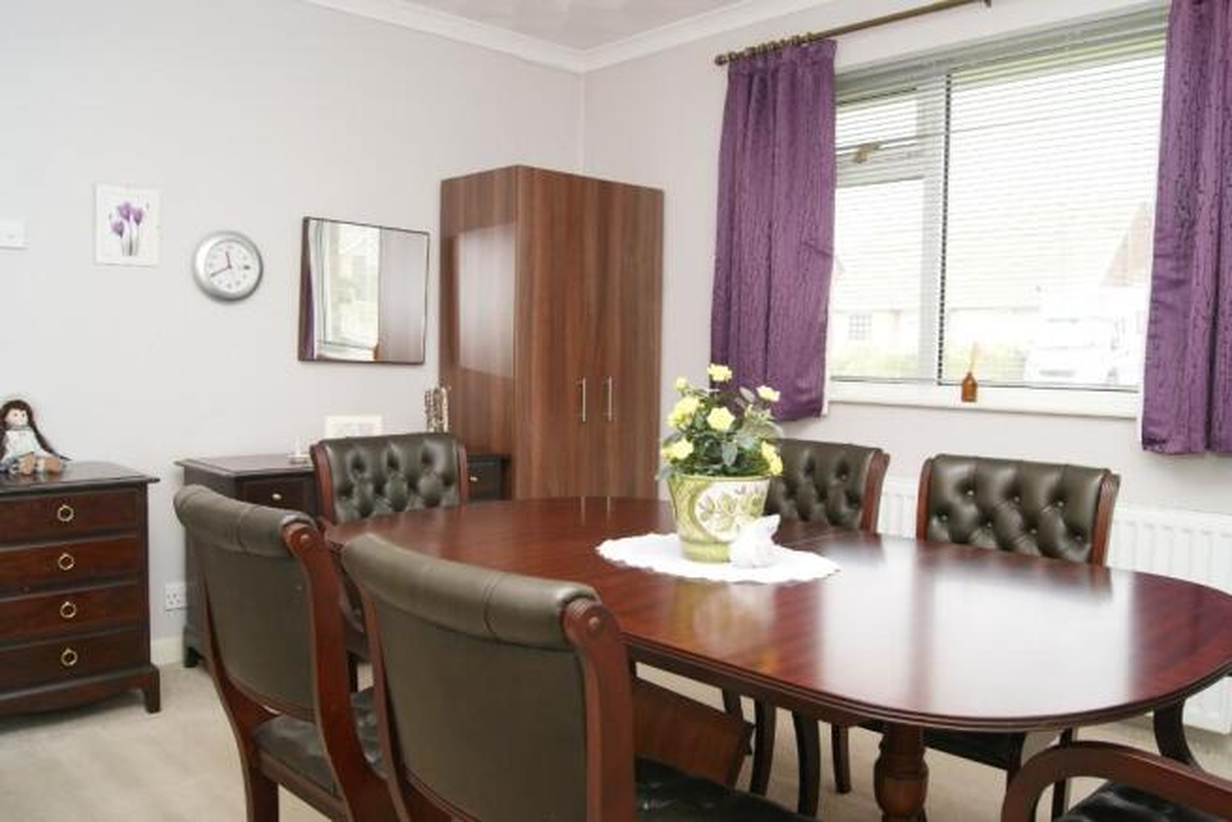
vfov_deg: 48.0
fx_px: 924
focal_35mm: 27
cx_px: 616
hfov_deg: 67.4
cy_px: 411
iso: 400
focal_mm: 18
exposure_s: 1/80
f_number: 7.1
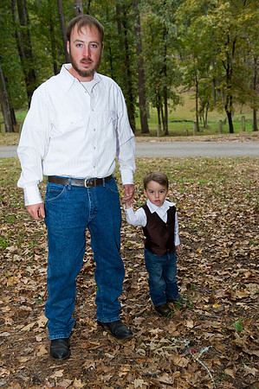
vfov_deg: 46.4
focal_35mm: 42
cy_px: 194
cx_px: 130
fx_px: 454
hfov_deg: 31.8
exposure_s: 1/160
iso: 640
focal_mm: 42
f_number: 5.6
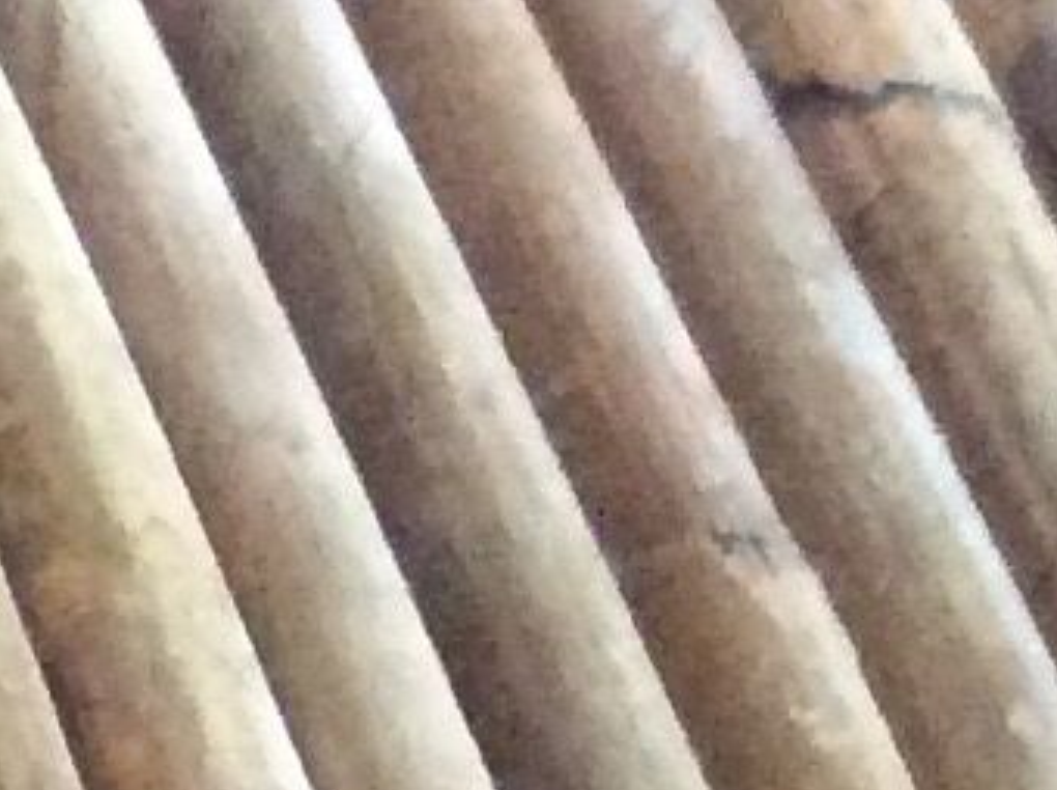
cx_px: -2792
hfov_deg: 6.8
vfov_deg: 5.4
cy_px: 2955
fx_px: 7440
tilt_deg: -56.4
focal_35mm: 244
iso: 250
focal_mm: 3.3
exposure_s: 1/17
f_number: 2.4
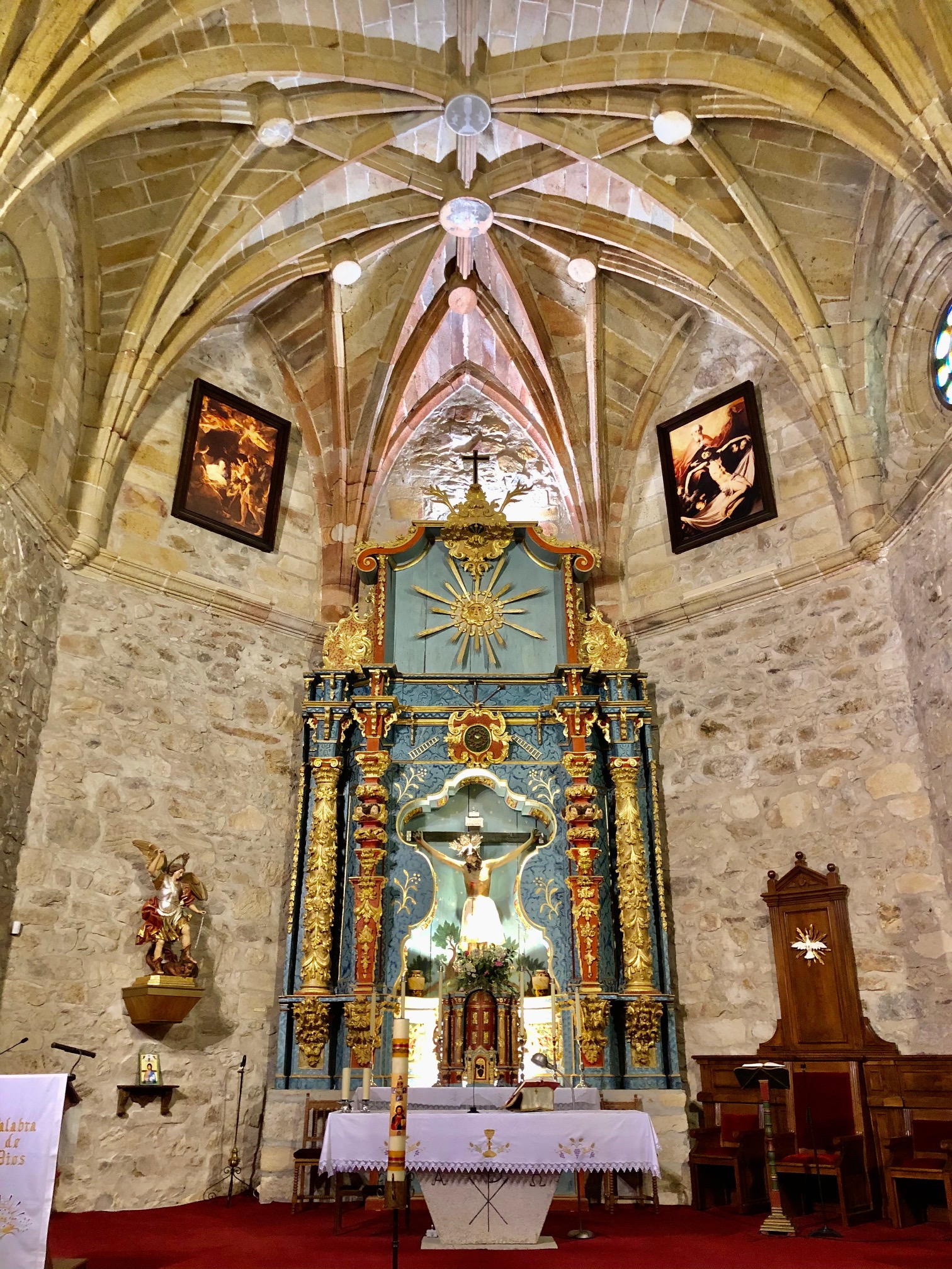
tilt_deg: +24.2
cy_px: 634
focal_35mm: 28
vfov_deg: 63.4
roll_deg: +0.2
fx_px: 1027
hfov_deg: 49.7
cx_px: 476
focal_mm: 4
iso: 100
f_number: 1.8
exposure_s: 1/9
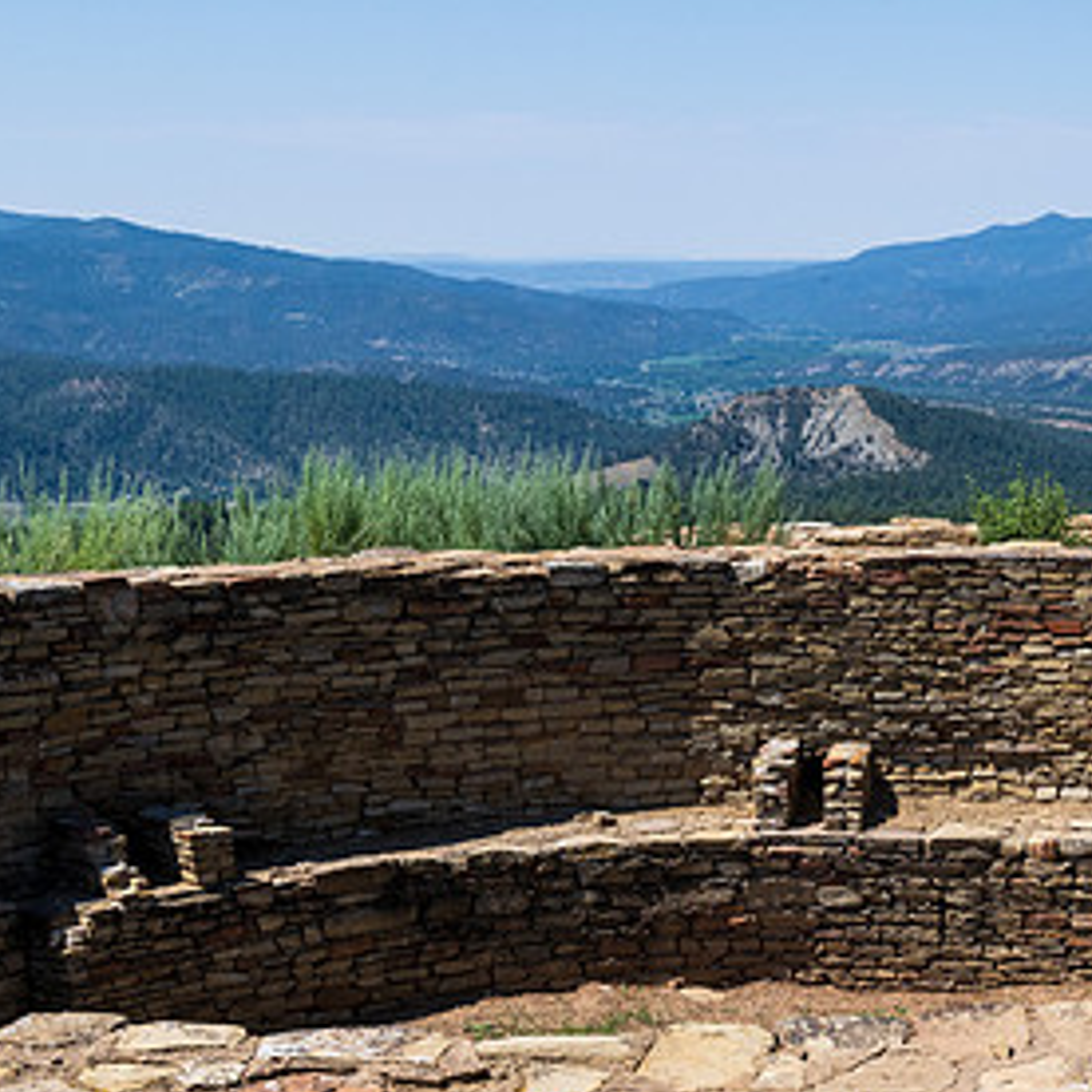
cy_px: 714
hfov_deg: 22.4
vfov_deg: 23.0
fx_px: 2677
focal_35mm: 75
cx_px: 1037
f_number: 14
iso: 720
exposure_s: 1/500
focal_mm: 42
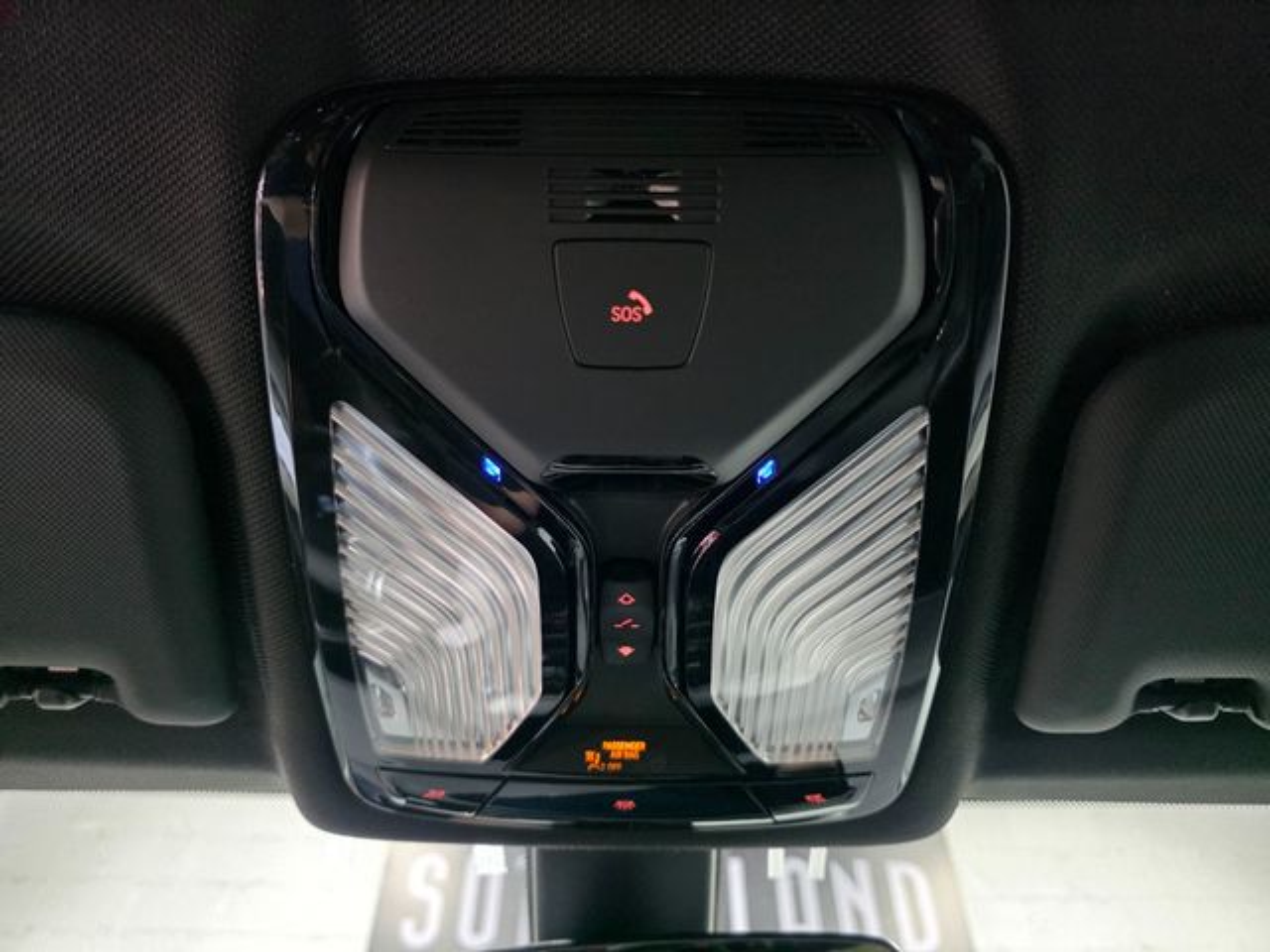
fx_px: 844
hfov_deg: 73.9
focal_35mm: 23
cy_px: 476
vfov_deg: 58.9
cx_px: 635
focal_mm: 6.3
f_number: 1.7
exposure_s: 1/120
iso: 1600
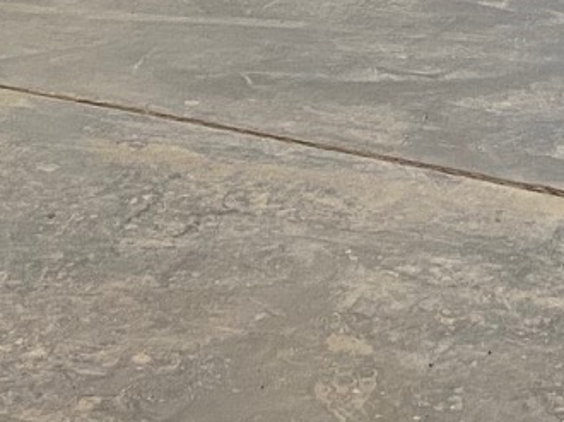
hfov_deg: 12.4
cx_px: 347
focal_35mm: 159
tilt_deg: -4.7
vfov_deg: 8.6
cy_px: -552
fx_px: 2589
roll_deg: -0.9
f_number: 1.8
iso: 125
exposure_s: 1/60
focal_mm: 4.25
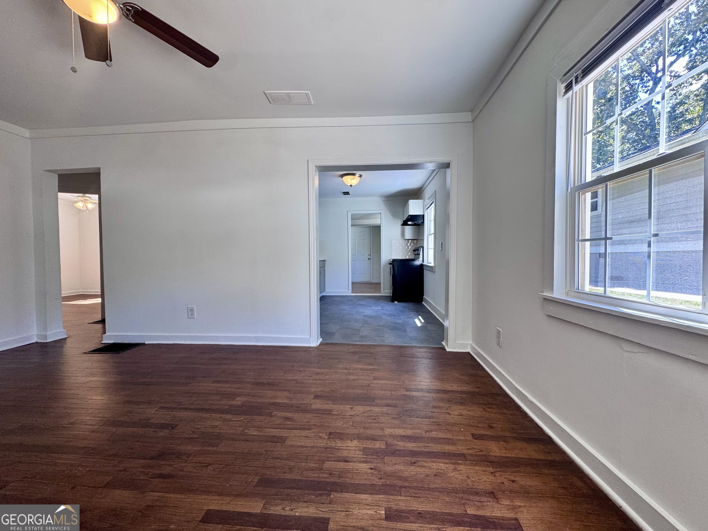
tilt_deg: -2.3
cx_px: 354
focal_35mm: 14
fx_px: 286
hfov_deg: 102.1
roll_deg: +0.1
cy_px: 266
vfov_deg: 85.7
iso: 125
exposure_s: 1/120
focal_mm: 2.22
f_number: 2.2
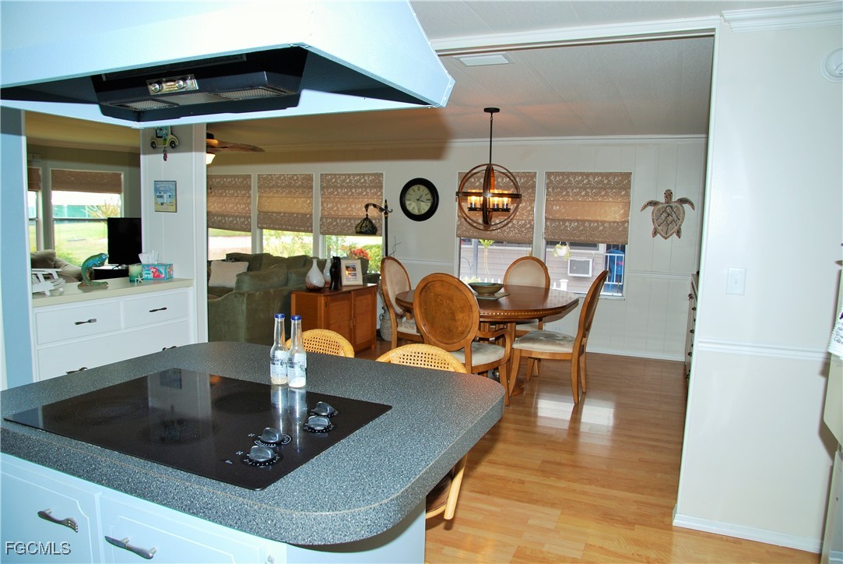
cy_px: 282
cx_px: 422
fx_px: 562
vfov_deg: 53.2
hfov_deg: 73.7
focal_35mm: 24
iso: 200
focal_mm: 16
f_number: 4
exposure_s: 1/60
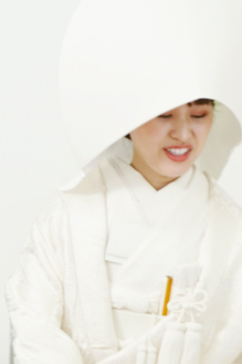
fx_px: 1877
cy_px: 318
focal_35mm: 186
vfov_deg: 11.0
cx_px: -12
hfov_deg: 7.3
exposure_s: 1/125
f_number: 4
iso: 1000
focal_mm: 51
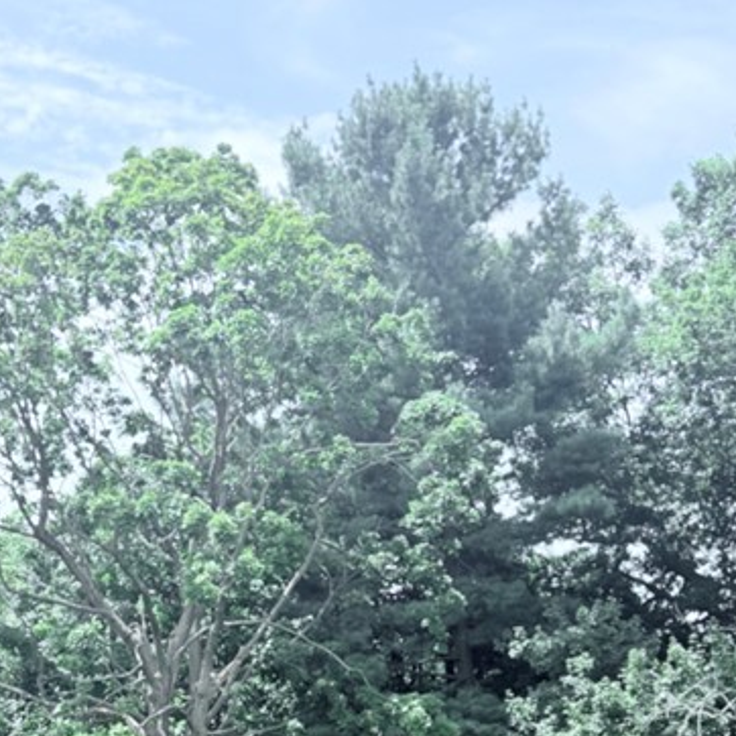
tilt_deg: -9.7
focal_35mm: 60
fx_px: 1443
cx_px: 382
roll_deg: +0.7
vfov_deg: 25.4
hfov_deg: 28.6
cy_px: 907
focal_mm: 6.76
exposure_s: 1/2169
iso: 100
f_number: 1.78
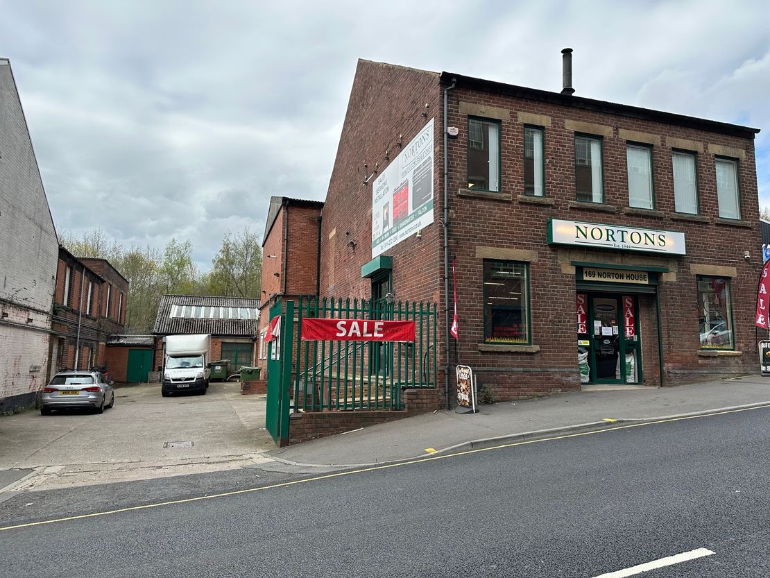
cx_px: 385
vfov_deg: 56.8
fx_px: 534
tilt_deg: +9.9
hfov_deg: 71.6
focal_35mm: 24
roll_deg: -1.5
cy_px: 289
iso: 80
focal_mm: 6.86
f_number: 1.78
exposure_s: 1/2882
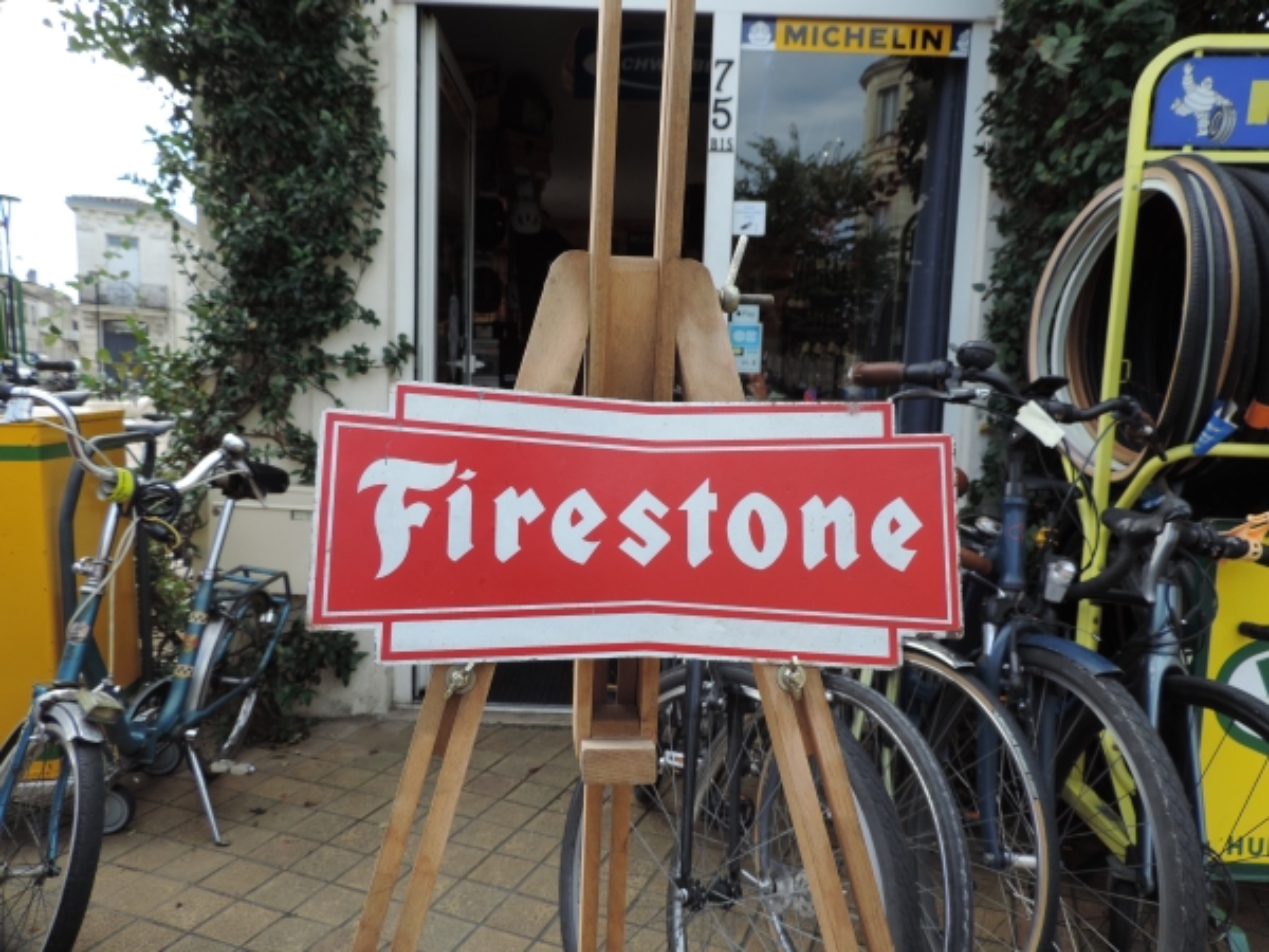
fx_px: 880
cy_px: 476
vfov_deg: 56.8
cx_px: 634
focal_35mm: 24
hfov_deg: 71.6
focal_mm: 4.3
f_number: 3
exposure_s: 1/250
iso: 80
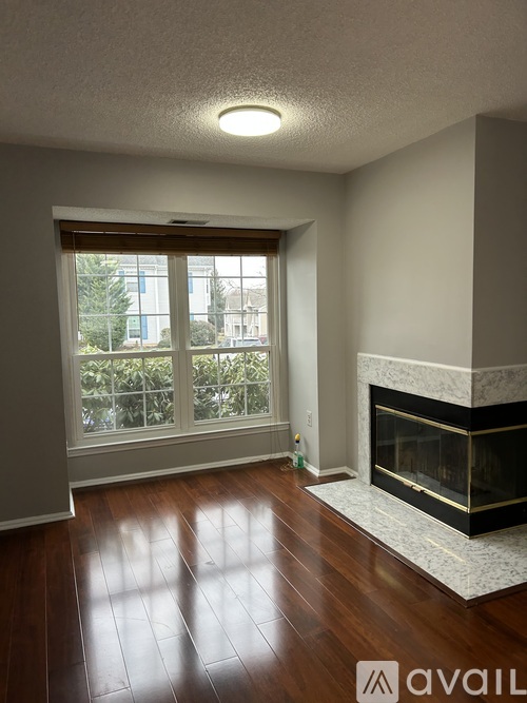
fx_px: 528
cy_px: 352
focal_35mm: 26
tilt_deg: -7.3
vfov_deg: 67.3
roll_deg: +1.1
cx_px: 264
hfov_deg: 53.0
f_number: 1.5
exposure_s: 1/120
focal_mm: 5.7
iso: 50
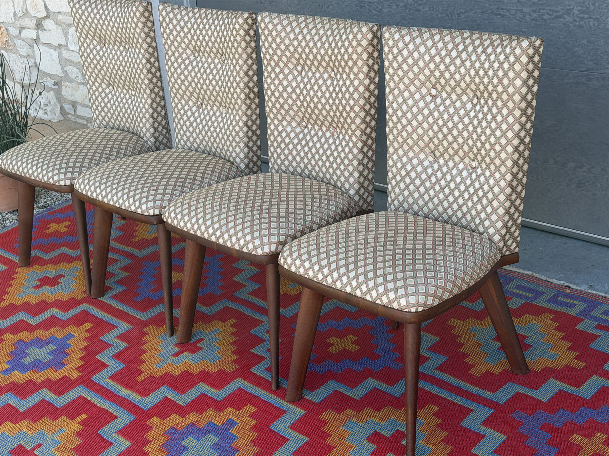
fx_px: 844
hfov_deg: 39.7
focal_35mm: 48
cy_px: 228
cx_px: 304
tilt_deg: -22.7
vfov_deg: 30.3
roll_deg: +5.0
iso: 64
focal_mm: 6.76
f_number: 1.78
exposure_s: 1/392
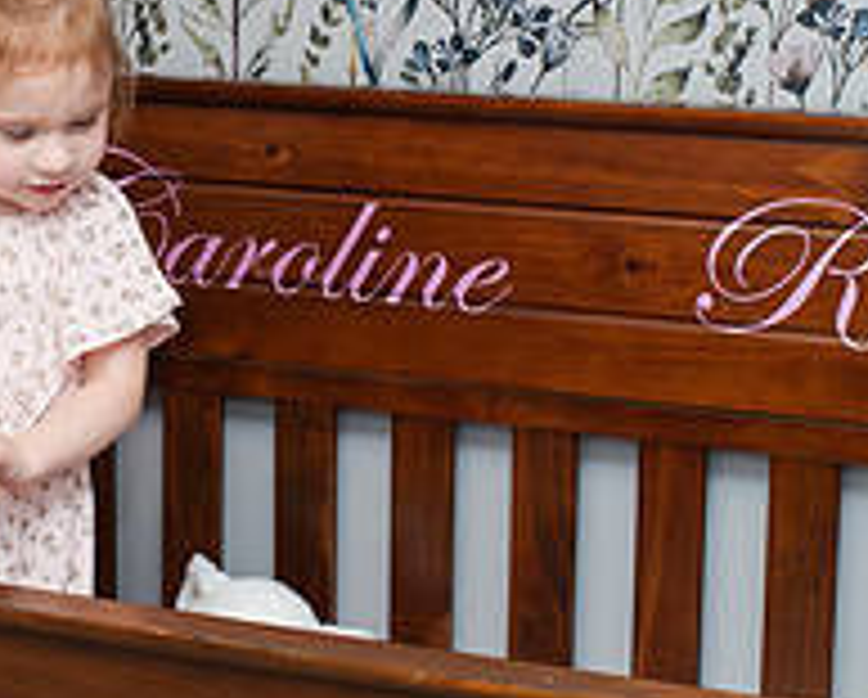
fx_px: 2701
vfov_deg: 14.7
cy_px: 266
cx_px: 136
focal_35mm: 105
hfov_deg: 18.0
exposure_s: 1/200
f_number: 4
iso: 1000
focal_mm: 35
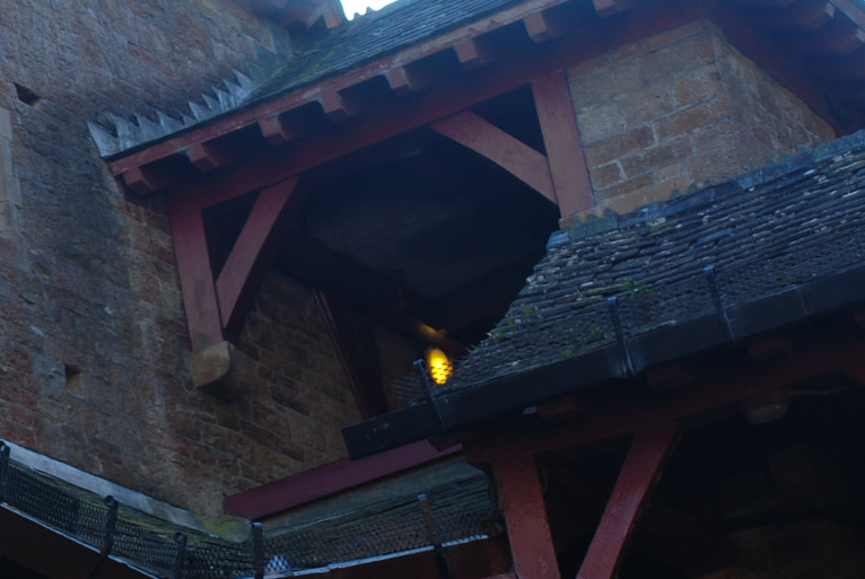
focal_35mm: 140
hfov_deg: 14.4
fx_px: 3376
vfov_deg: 9.8
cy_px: 319
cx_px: 79
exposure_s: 1/80
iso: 100
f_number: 4.5
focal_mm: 35
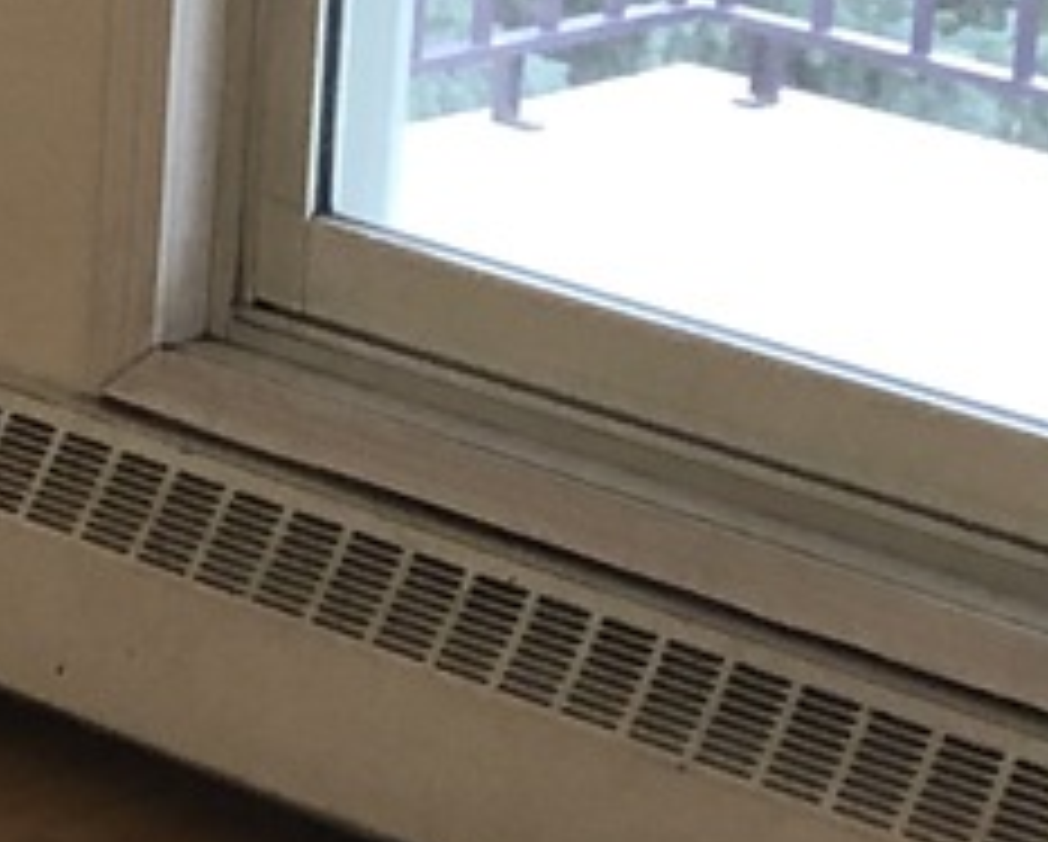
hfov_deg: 9.7
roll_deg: -0.7
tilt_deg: -9.9
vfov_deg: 8.4
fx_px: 5590
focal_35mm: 180
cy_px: -464
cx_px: -1322
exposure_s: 1/30
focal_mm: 3.99
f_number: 1.8
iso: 40
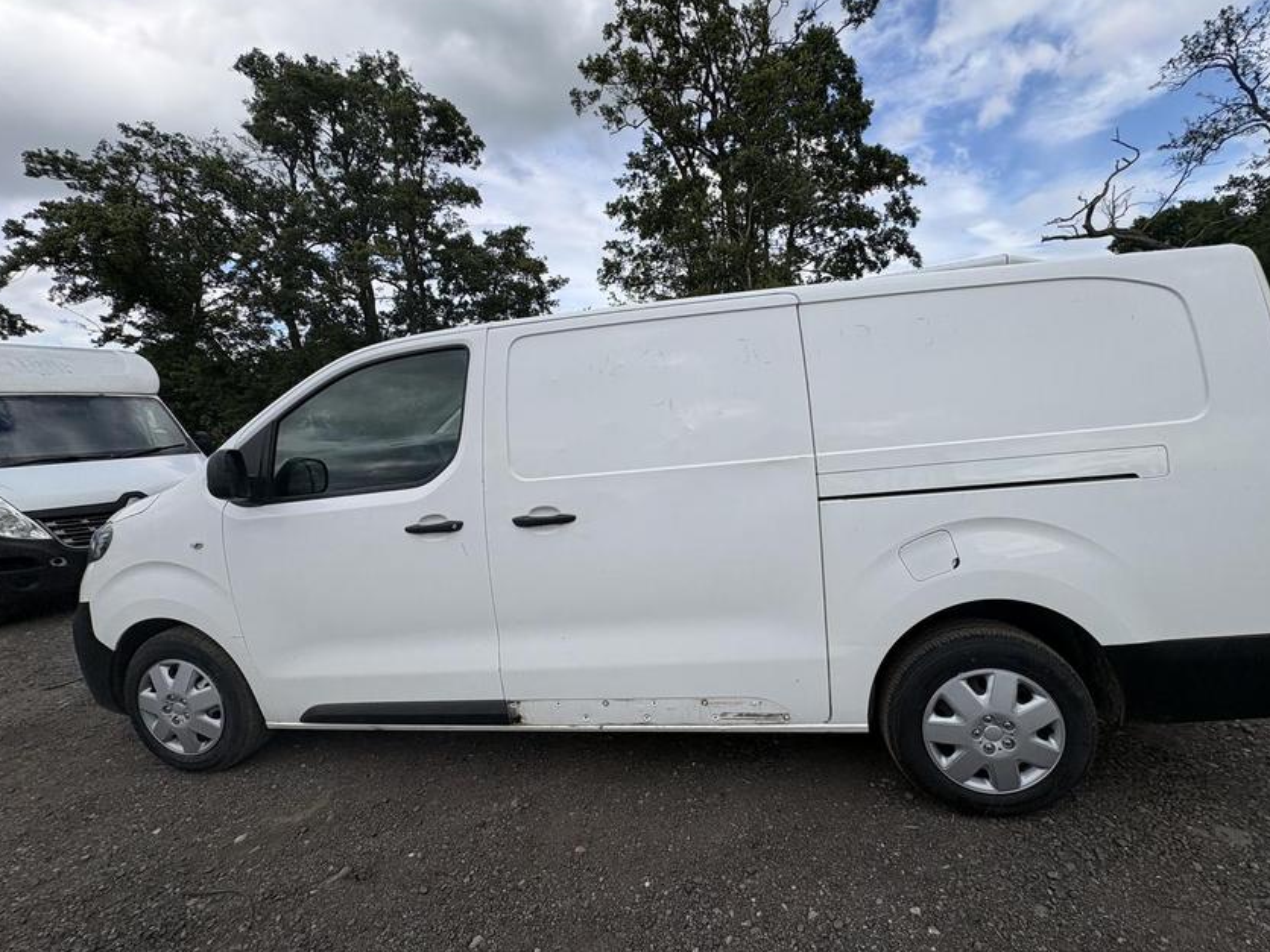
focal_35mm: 15
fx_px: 550
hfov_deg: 98.1
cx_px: 670
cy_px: 471
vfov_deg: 81.7
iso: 40
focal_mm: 2.22
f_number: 2.2
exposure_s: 1/1976
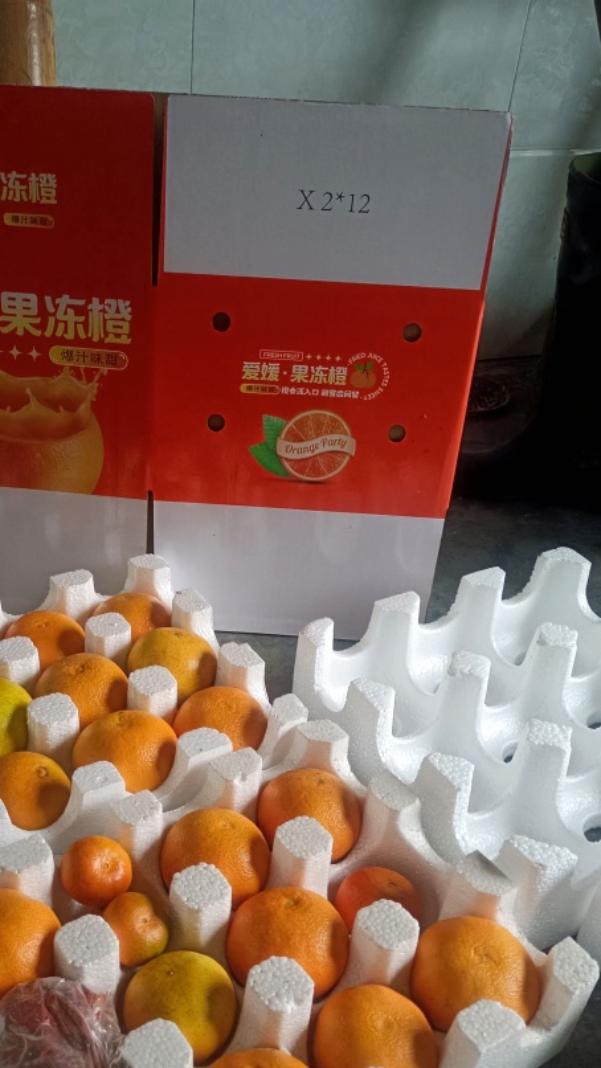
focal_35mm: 36
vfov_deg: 54.8
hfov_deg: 32.5
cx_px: 195
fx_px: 1020
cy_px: 648
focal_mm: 4.71
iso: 3491
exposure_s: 1/16.7
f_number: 1.79
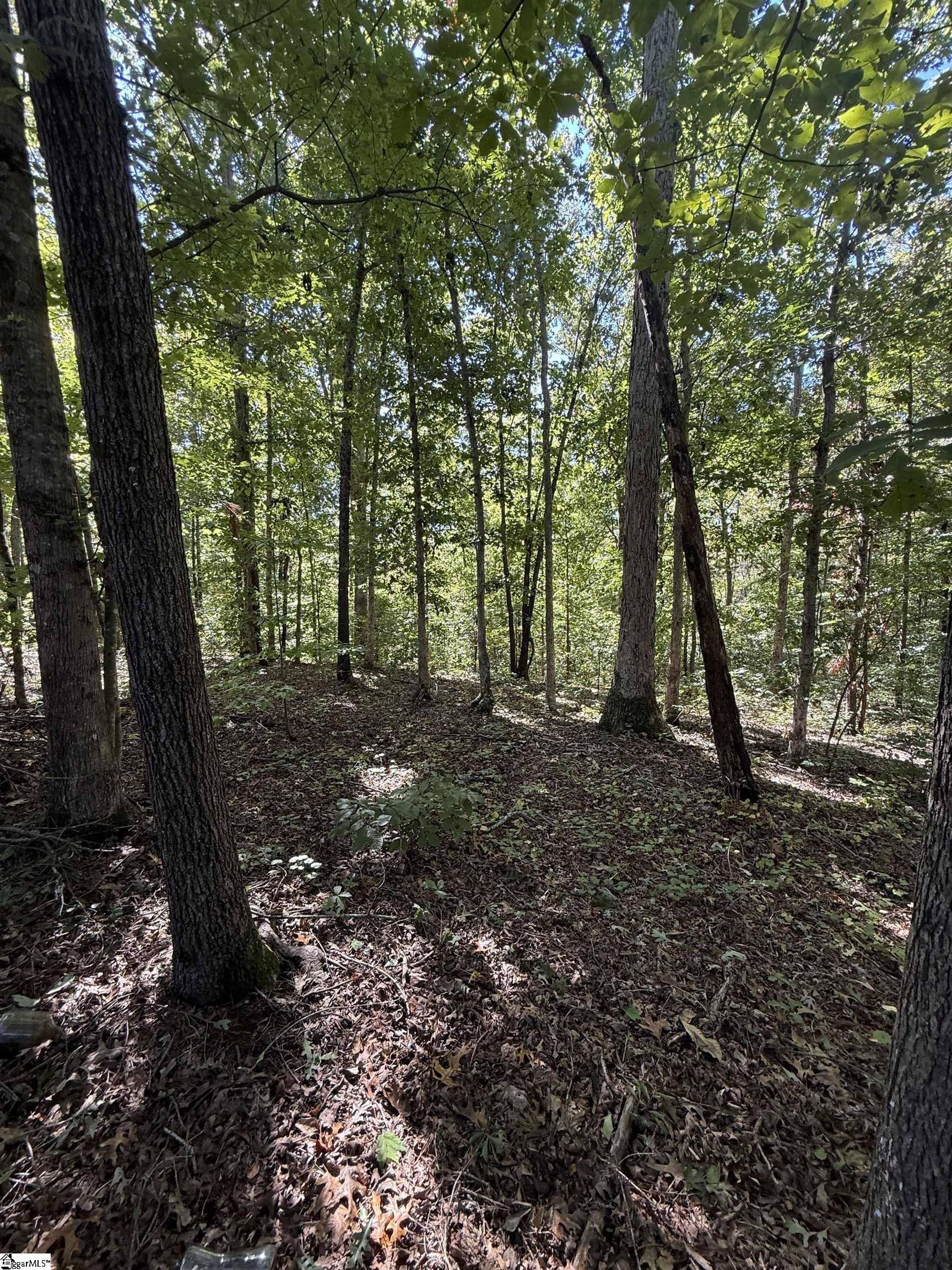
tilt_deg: -4.6
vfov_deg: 102.1
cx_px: 476
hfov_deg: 85.7
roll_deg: -0.4
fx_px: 513
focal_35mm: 14
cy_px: 635
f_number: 2.2
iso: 80
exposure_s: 1/99
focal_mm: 2.22
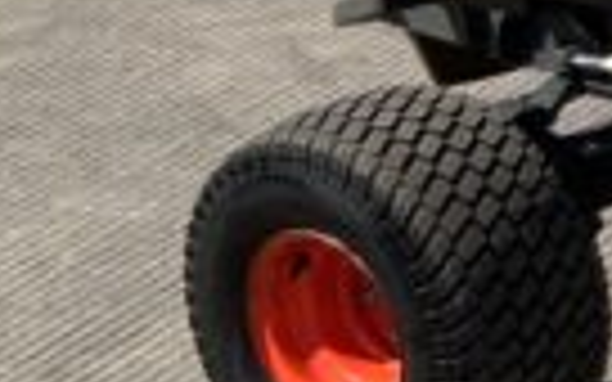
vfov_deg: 5.6
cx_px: 1922
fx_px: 3870
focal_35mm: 232
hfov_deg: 7.7
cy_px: -139
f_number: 1.8
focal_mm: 3
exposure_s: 1/1675
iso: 16
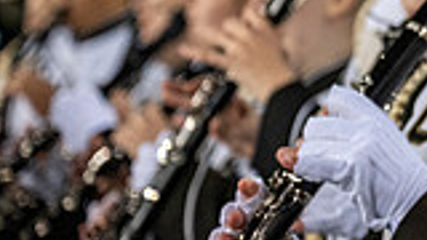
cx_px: 718
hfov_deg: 7.9
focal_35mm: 266
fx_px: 3012
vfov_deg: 4.5
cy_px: -79
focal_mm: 70
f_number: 3.2
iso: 2000
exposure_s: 1/500
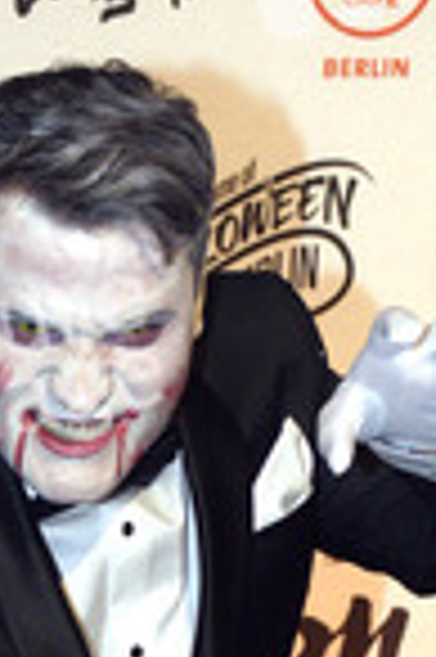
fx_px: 3751
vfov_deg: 9.9
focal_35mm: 206
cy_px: 608
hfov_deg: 6.6
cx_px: 65
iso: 1000
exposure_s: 1/400
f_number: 5.6
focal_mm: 50
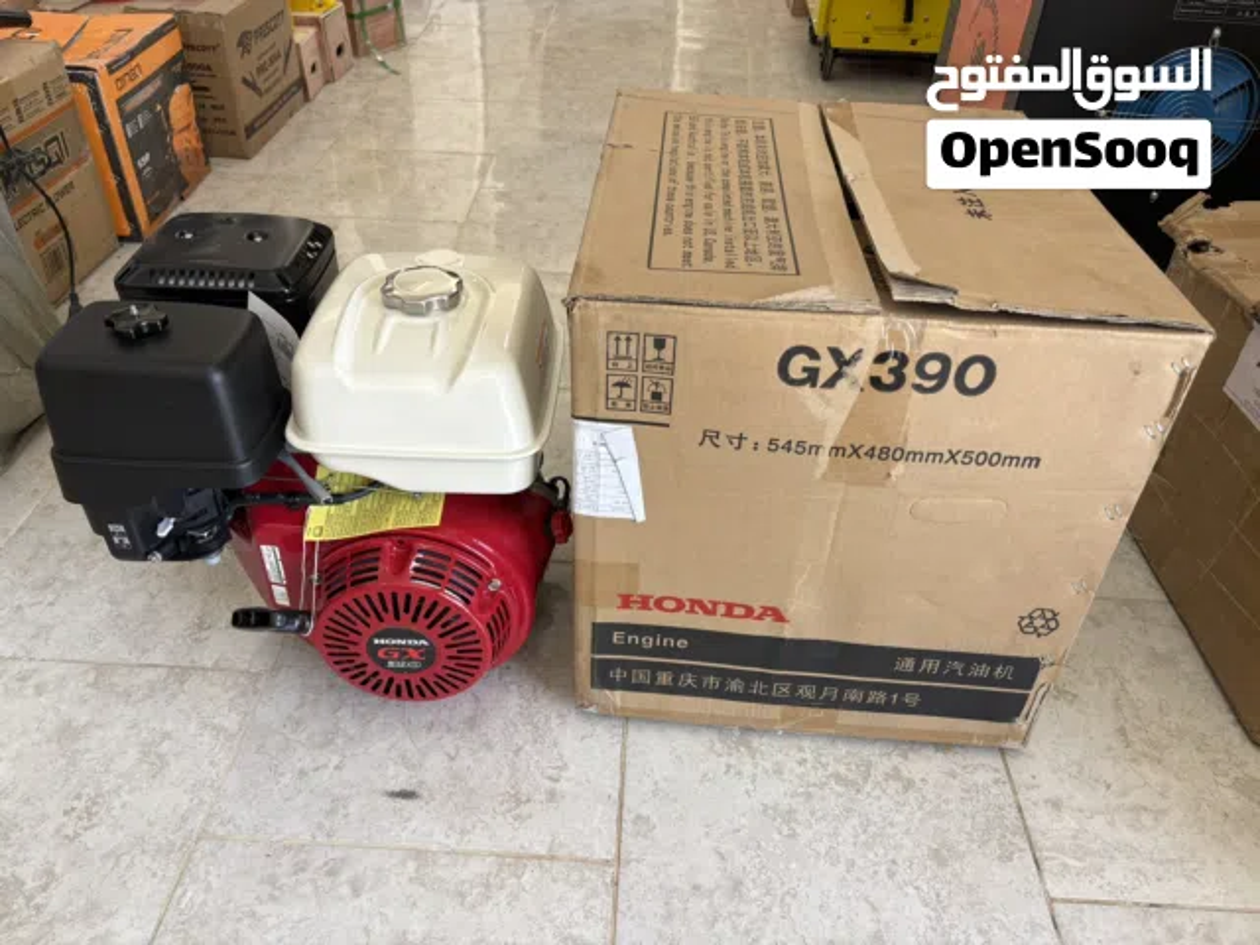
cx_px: 630
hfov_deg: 67.3
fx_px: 946
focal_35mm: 26
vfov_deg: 53.1
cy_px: 472
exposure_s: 1/122
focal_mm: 5.96
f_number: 1.6
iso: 80
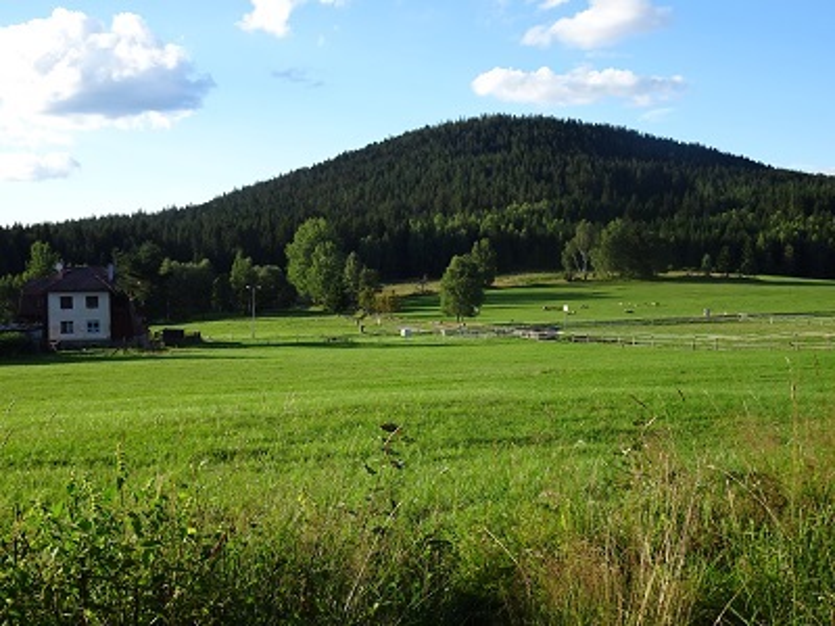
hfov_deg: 49.0
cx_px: 418
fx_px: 917
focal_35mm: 38
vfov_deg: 37.7
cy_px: 313
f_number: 4
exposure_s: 1/320
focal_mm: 6.56
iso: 80
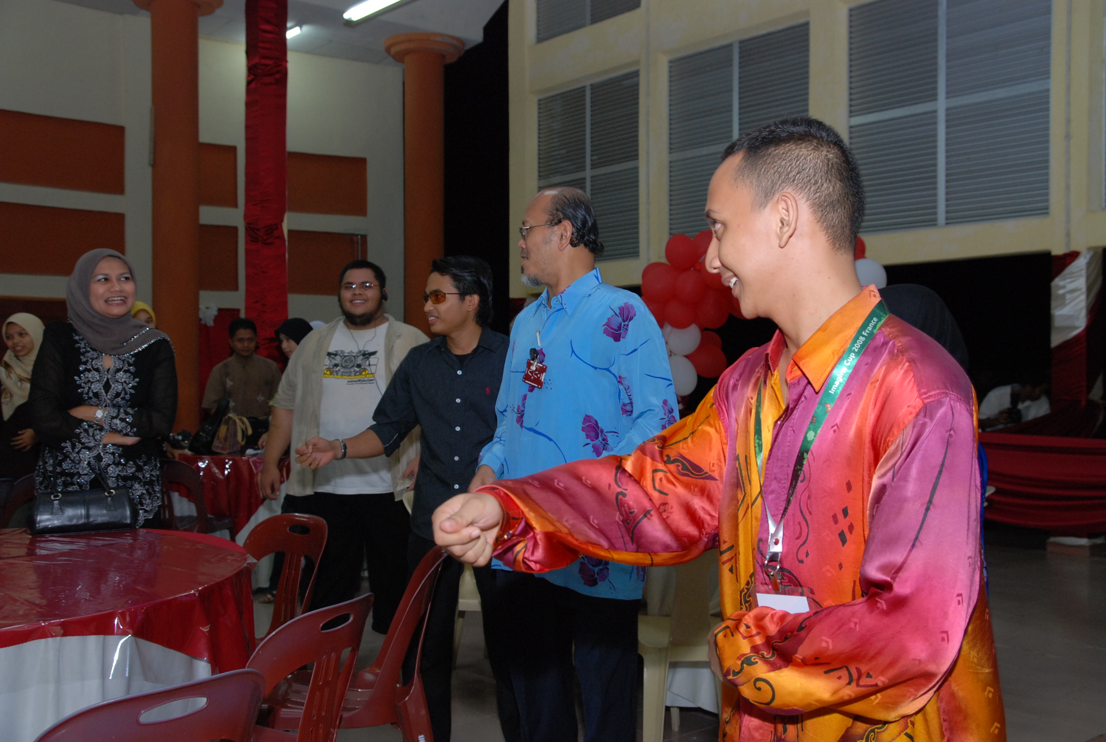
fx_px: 1108
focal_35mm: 36
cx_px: 553
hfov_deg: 53.0
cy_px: 371
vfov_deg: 37.0
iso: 500
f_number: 5
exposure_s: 1/60
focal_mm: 24
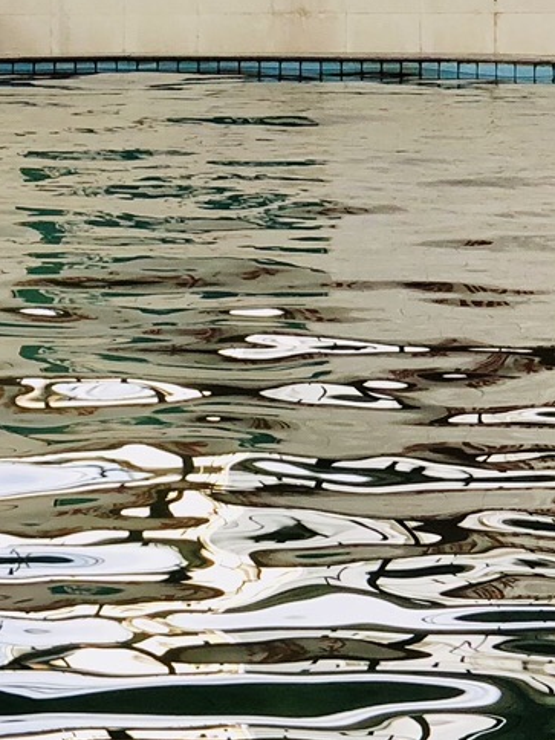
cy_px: 492
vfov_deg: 9.2
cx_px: 18
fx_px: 4596
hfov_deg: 6.9
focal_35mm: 215
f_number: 2.4
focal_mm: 6
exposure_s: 1/120
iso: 16
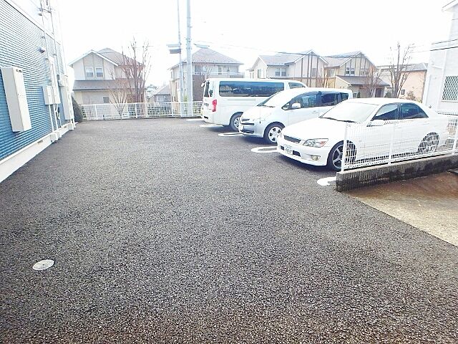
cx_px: 229
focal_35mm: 21
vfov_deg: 63.4
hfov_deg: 79.0
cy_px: 172
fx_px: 278
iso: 125
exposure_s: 1/200
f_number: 3.5
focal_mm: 3.7
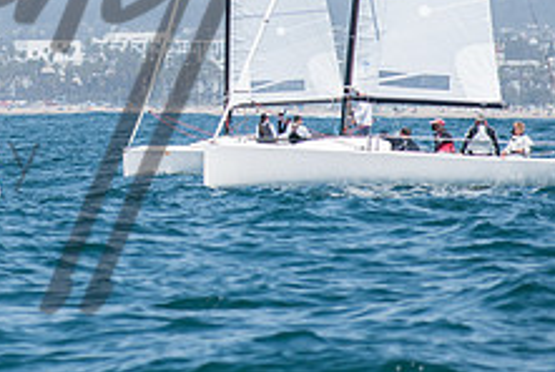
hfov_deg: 4.2
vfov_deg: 2.8
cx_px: -89
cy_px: -33
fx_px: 7626
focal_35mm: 494
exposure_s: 1/1000
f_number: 6.3
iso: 200
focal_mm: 120
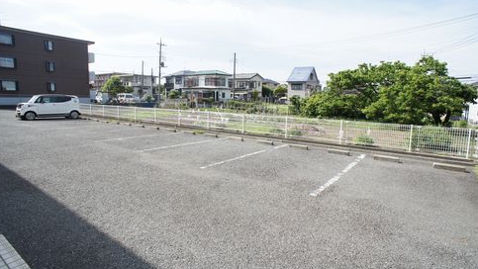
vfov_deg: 44.4
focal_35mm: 26
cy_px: 128
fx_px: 330
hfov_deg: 71.9
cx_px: 239
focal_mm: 16
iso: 200
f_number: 6.3
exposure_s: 1/320
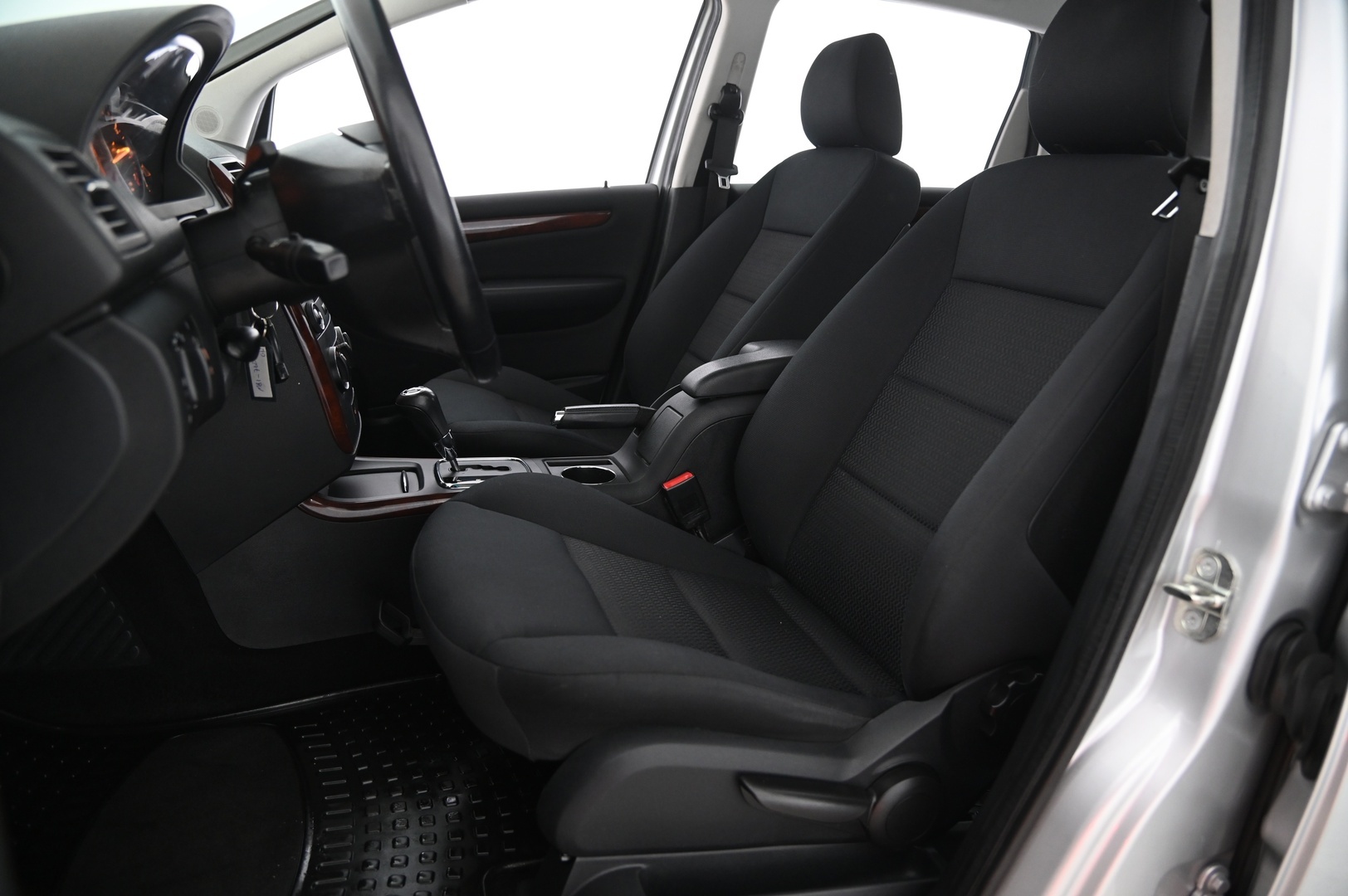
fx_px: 898
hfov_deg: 73.8
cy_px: 448
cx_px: 674
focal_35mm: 24
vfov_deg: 53.1
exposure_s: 1/15
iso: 2000
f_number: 4
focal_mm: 24
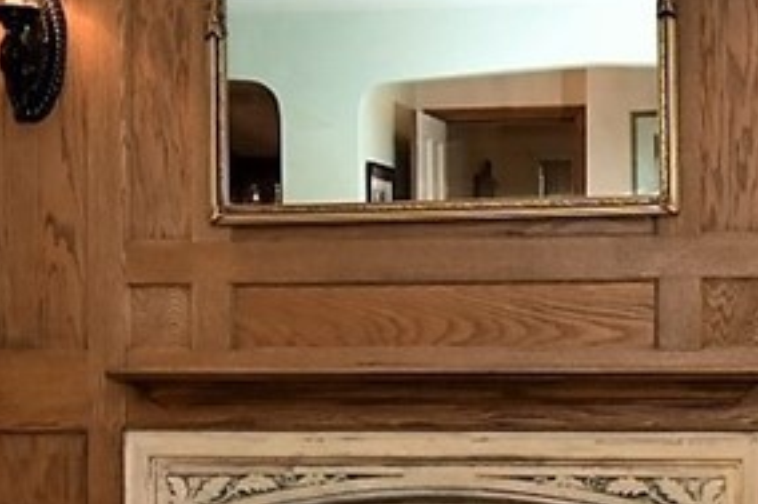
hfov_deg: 23.6
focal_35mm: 86
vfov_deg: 15.9
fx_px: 1808
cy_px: 289
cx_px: 507
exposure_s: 1/60
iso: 800
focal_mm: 15
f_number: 16
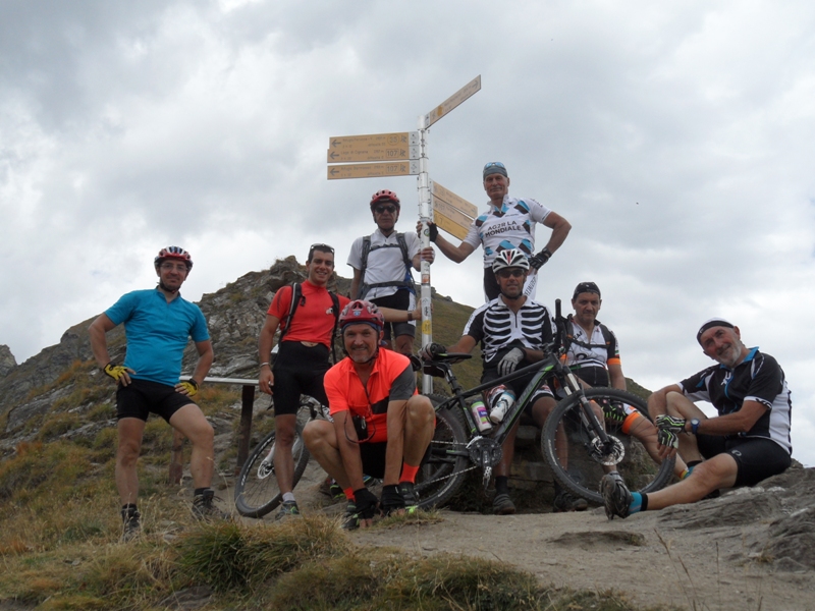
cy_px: 306
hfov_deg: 46.8
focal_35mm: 40
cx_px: 408
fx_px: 942
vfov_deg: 36.0
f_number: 3.6
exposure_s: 1/750
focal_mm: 6.5
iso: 80
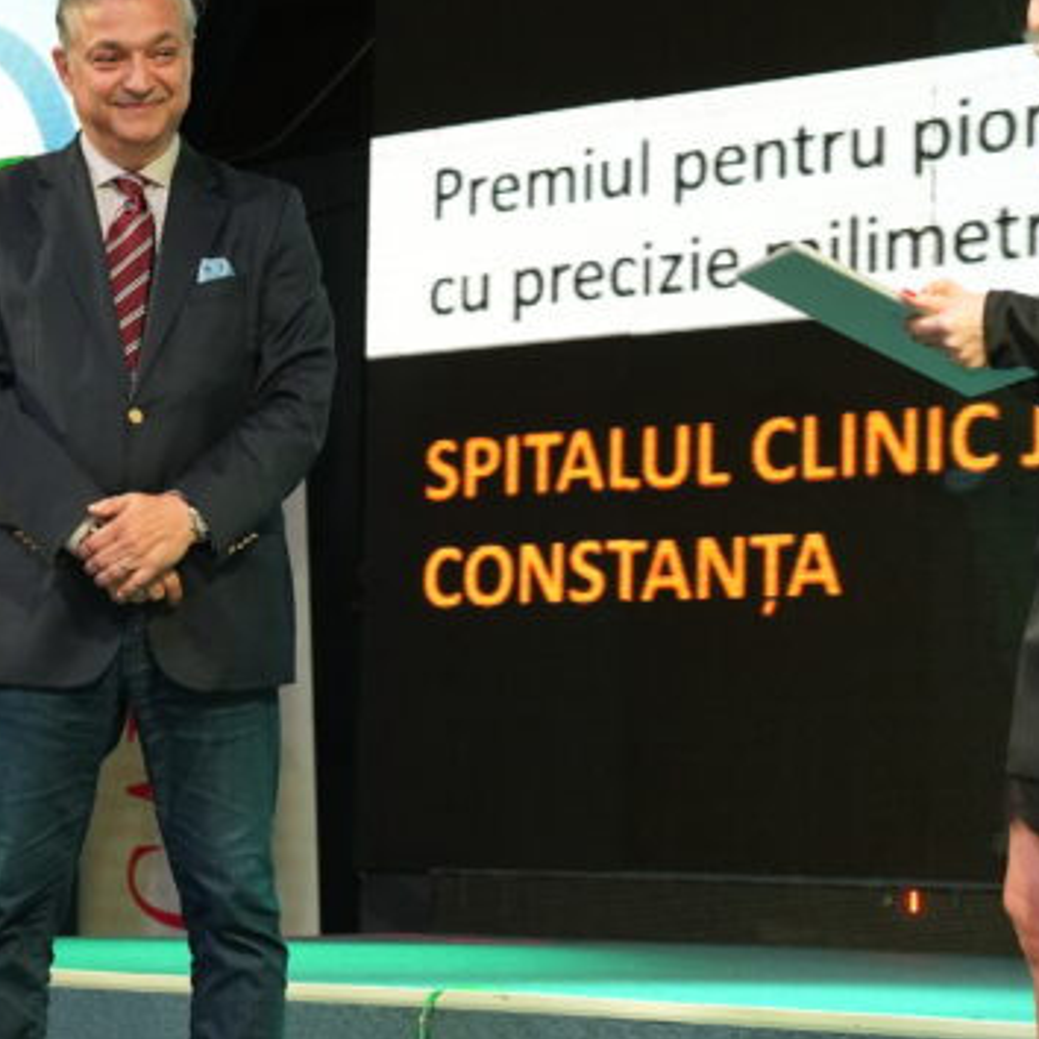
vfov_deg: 14.1
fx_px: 4211
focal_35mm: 124
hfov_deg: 14.0
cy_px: 414
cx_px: 329
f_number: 3.2
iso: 2000
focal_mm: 43
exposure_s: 1/160
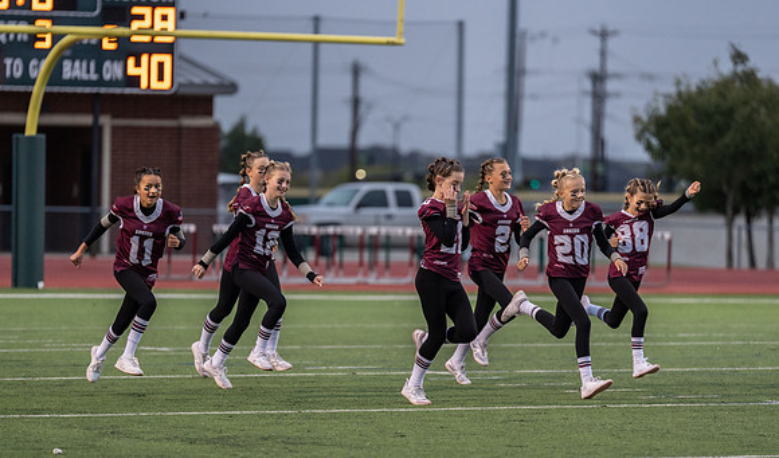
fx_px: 4484
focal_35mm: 215
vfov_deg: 5.8
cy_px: 269
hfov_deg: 9.9
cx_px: 404
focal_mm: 200
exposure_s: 1/1000
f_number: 2.8
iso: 1600
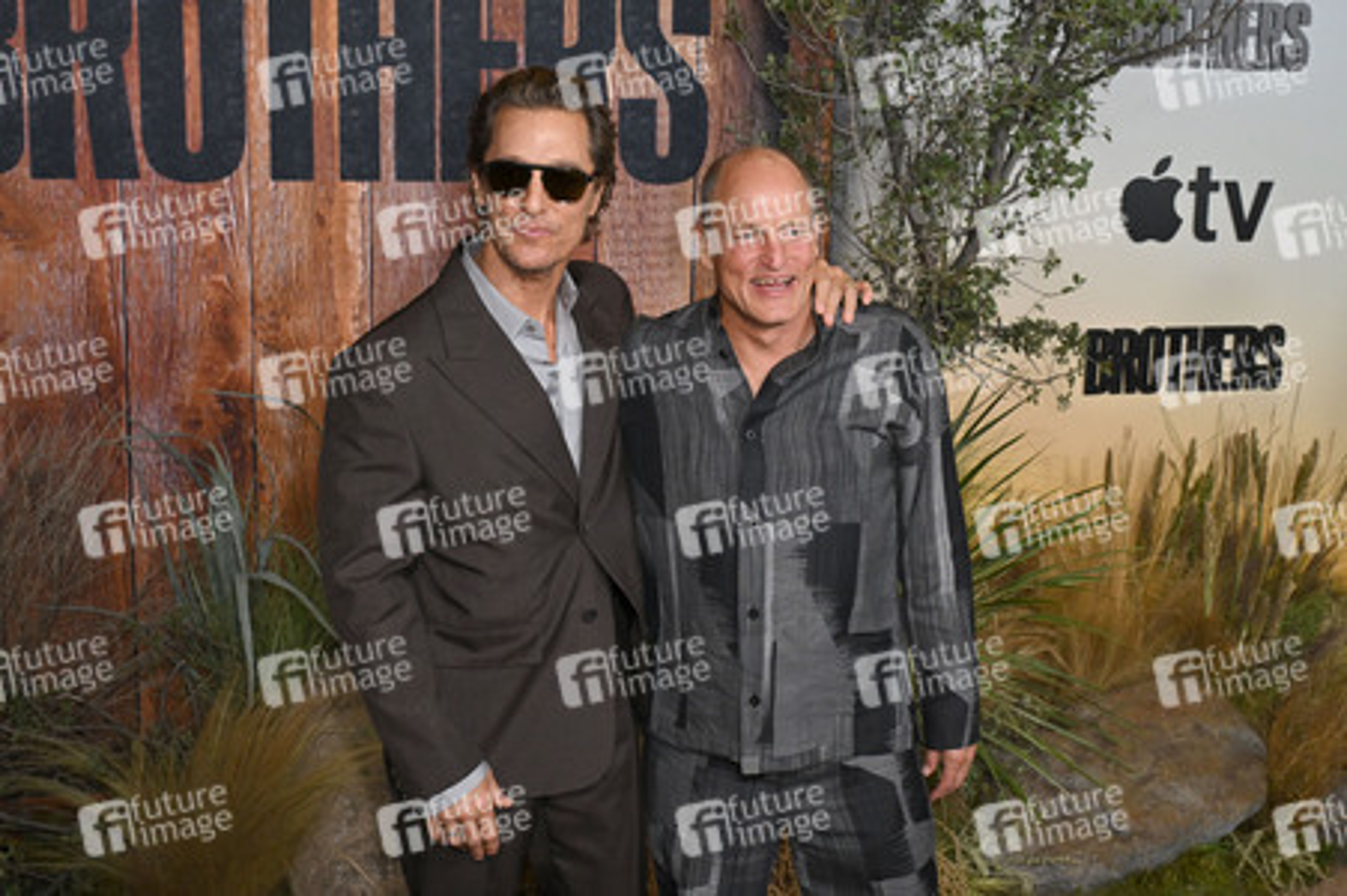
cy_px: 448
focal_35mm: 35
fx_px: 1309
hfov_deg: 54.5
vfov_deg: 37.8
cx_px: 674
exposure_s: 1/250
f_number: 7.1
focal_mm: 35
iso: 1000
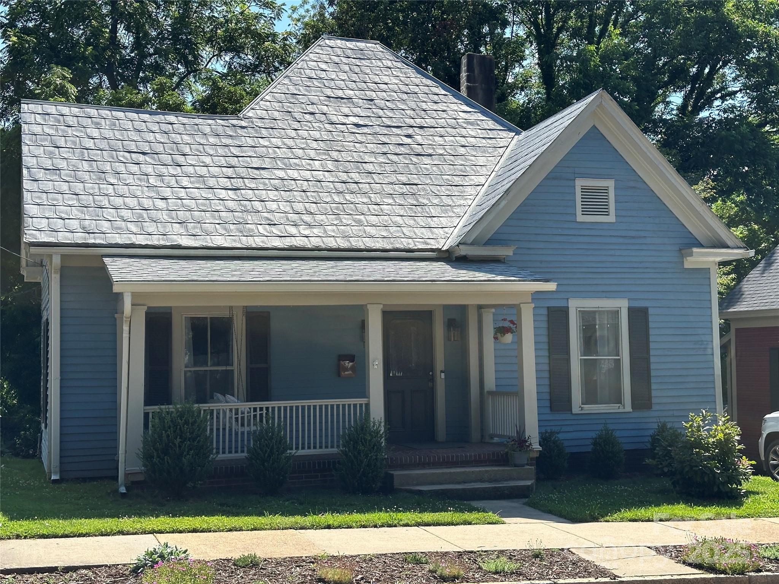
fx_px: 1080
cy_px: 292
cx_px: 390
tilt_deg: +3.4
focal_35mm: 48
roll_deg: +1.5
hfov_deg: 39.7
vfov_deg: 30.3
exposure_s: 1/3058
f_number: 1.78
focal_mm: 6.86
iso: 64
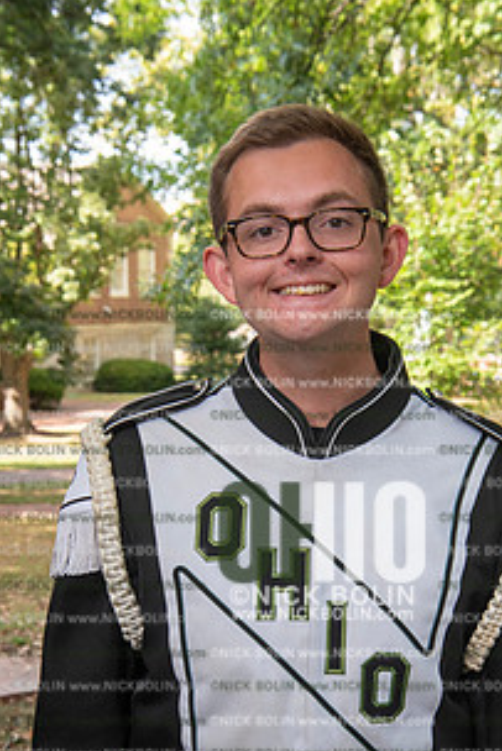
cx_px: 321
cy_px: 551
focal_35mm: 68
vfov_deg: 29.2
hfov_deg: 20.0
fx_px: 1421
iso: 500
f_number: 8
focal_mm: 46
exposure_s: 1/100
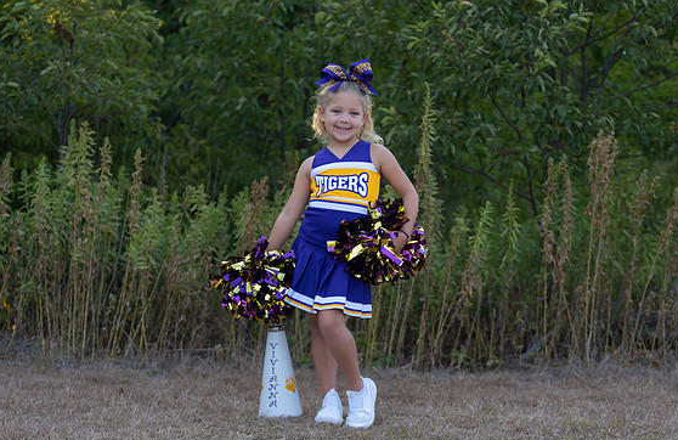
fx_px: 1569
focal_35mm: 84
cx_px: 338
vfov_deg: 16.0
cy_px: 236
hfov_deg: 24.4
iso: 125
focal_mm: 75
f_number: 2.8
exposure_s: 1/320
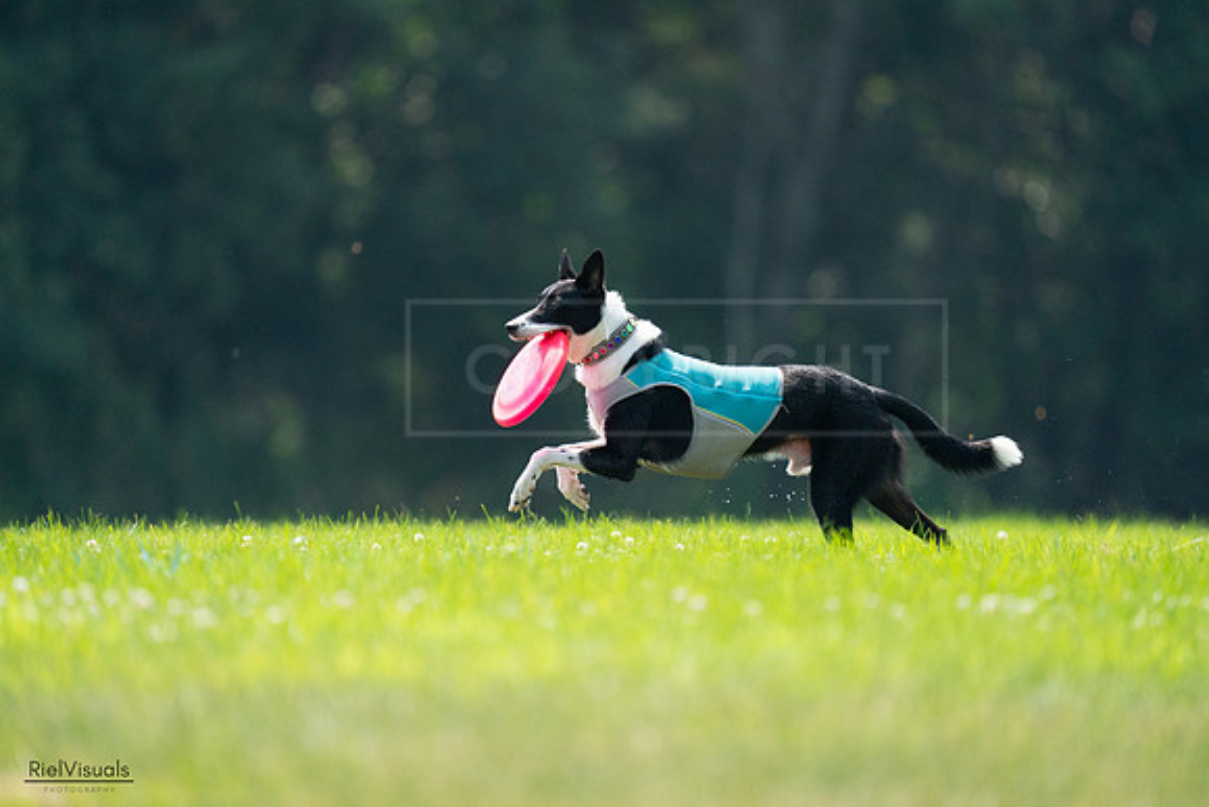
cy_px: 404
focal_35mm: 600
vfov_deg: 2.3
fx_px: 20154
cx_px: 604
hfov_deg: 3.4
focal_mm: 600
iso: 2500
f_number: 6.3
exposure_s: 1/4000
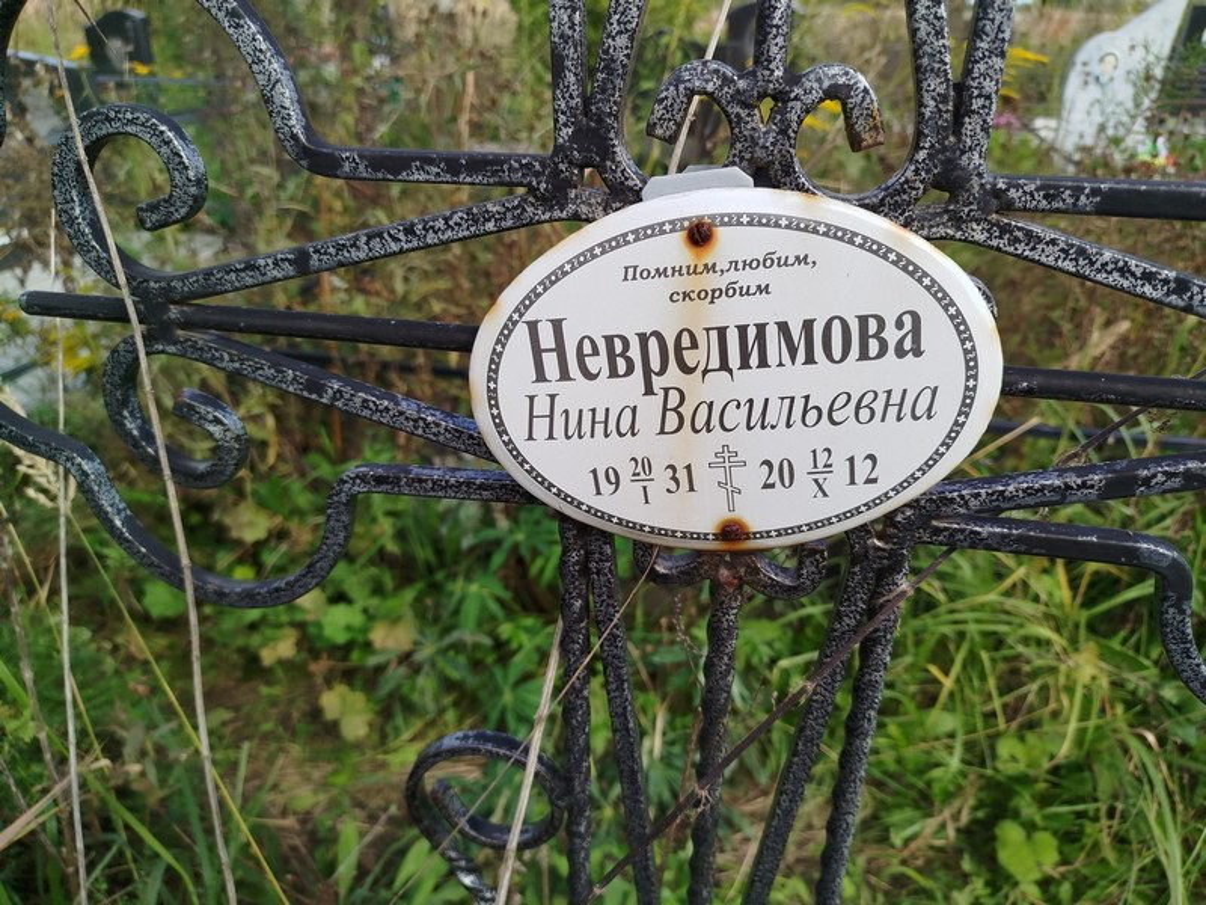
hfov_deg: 71.6
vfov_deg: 56.8
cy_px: 452
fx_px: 836
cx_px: 603
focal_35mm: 24
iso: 50
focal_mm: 5.31
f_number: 1.7
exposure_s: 1/643
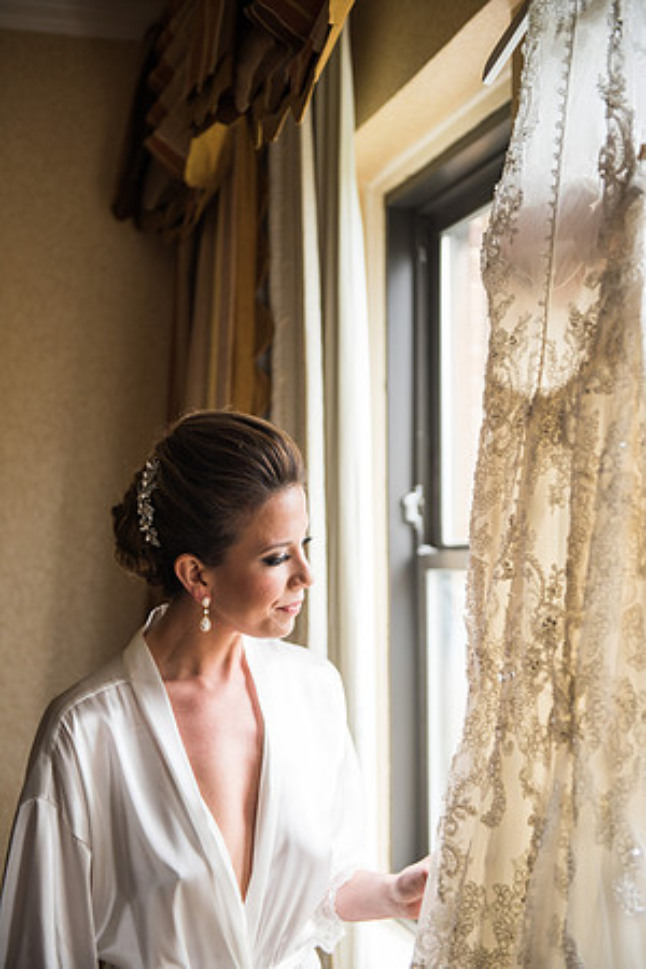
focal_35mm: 56
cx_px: 323
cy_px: 484
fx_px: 1507
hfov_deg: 24.2
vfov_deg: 35.6
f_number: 2.8
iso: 125
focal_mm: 56
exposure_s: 1/250
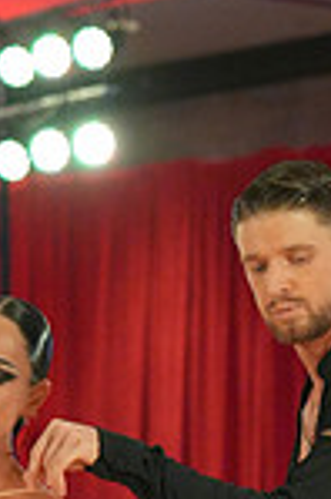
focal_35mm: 410
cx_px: 159
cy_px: 680
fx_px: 5667
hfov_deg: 3.3
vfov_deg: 5.0
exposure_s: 1/400
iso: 4000
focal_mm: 105
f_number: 4
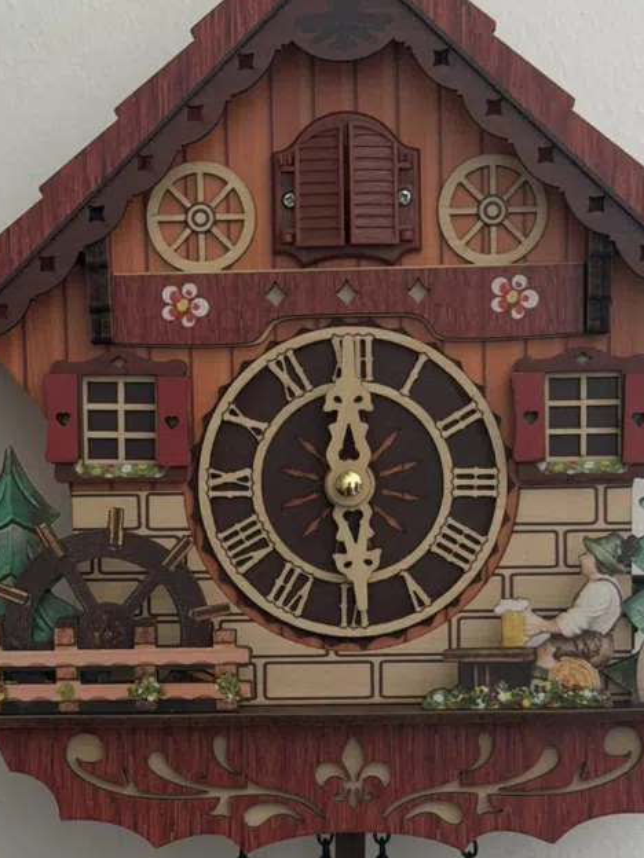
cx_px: 336
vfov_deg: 18.5
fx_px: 2605
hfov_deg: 14.1
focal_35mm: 105
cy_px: 729
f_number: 1.78
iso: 250
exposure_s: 1/51
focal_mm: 6.76
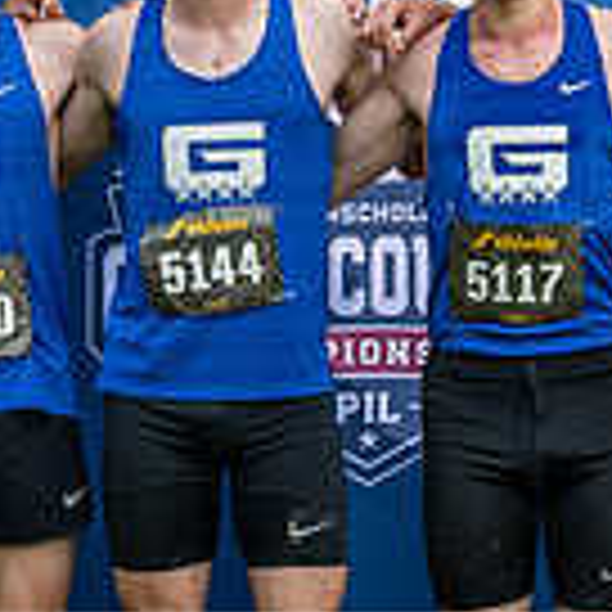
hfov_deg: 6.9
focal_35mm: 253
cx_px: 292
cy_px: 385
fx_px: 5061
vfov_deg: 6.9
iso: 450
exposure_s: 1/1000
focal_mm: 70
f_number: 2.8
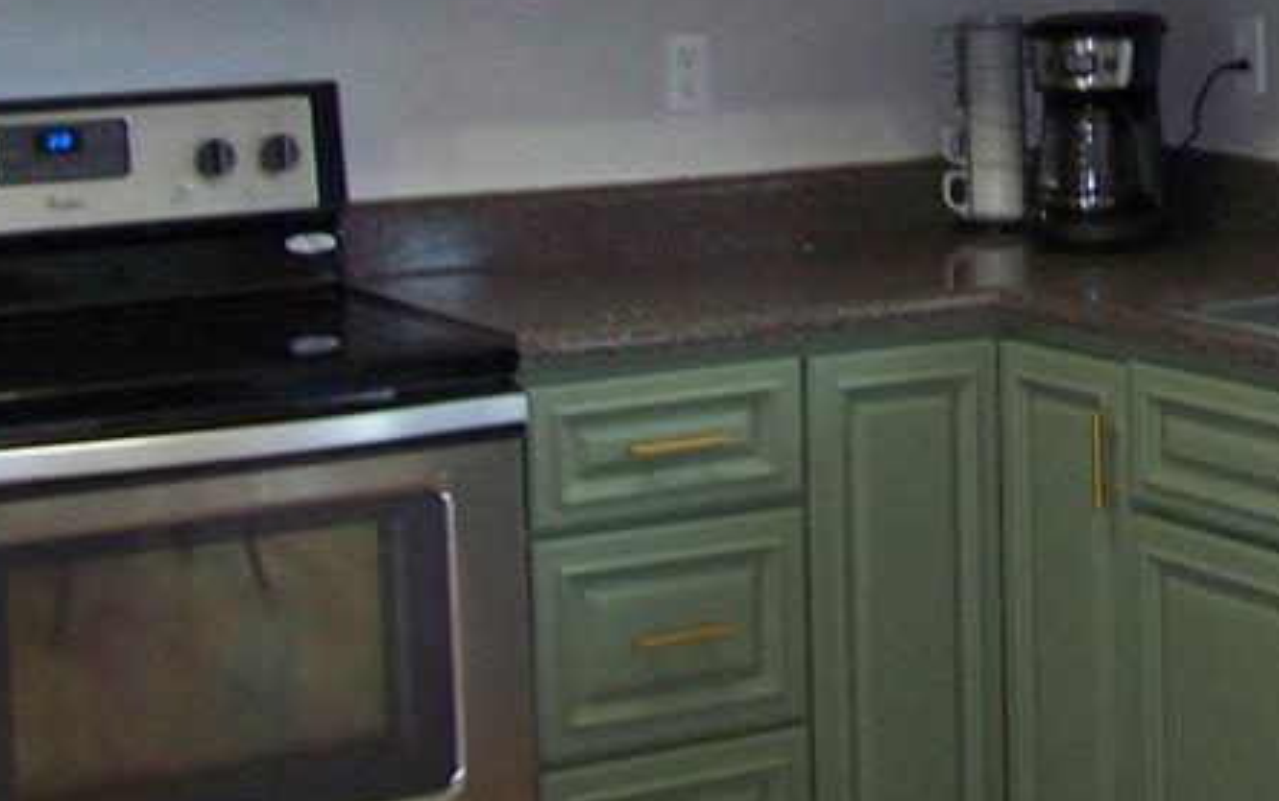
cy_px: -92
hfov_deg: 23.1
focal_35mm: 88
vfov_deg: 14.5
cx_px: 1069
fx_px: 3069
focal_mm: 5.85
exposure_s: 1/30
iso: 200
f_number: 2.8
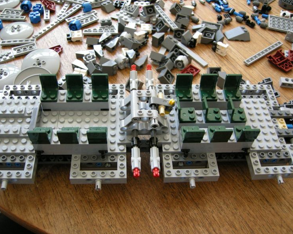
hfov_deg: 47.9
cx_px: 150
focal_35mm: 38
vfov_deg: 39.2
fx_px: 330
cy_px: 117
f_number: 2.7
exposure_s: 1/59.7
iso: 127
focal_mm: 7.5
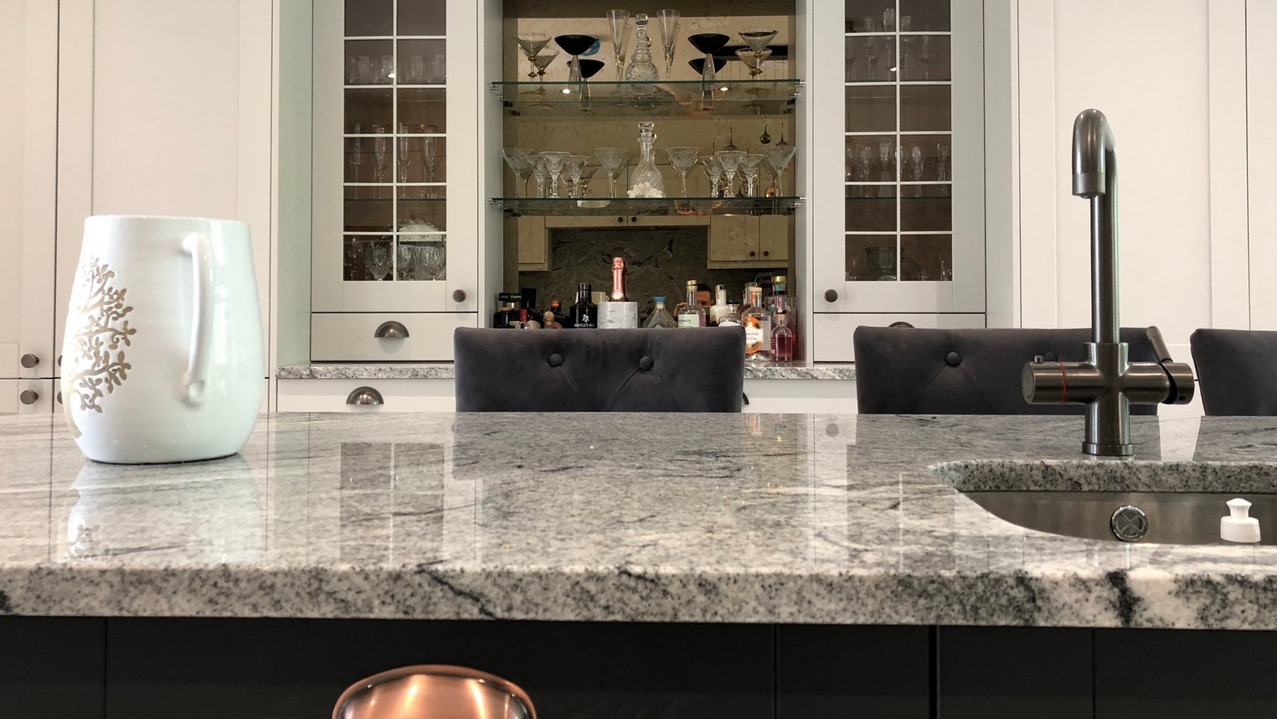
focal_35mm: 32
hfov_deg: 61.0
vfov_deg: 36.5
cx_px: 637
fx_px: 1084
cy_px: 269
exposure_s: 1/17
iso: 40
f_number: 1.8
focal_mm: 4
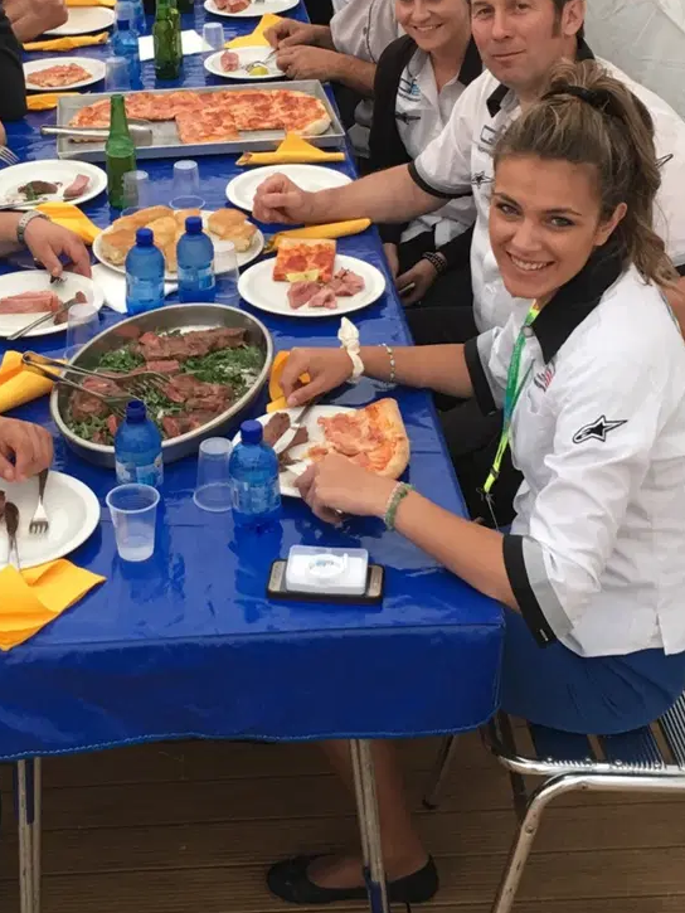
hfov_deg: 22.7
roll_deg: +1.6
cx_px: 184
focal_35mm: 64
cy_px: 235
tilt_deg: -23.8
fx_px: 1688
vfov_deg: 29.8
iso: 40
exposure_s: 1/33
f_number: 2.2
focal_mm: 4.15
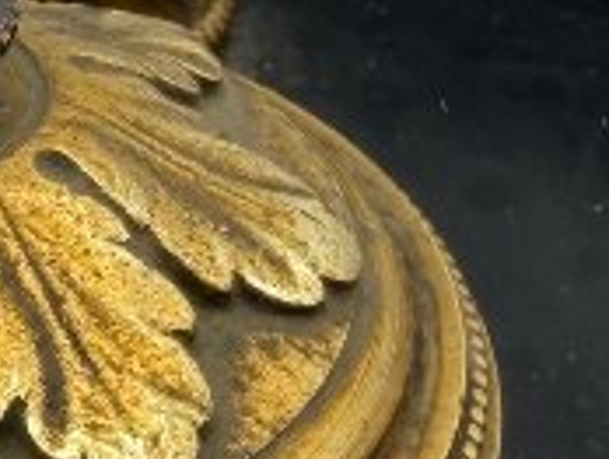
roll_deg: +3.6
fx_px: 3153
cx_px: -28
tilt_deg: -38.6
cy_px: 455
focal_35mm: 179
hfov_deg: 10.9
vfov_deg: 8.3
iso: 20
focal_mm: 2.22
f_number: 2.2
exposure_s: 1/100
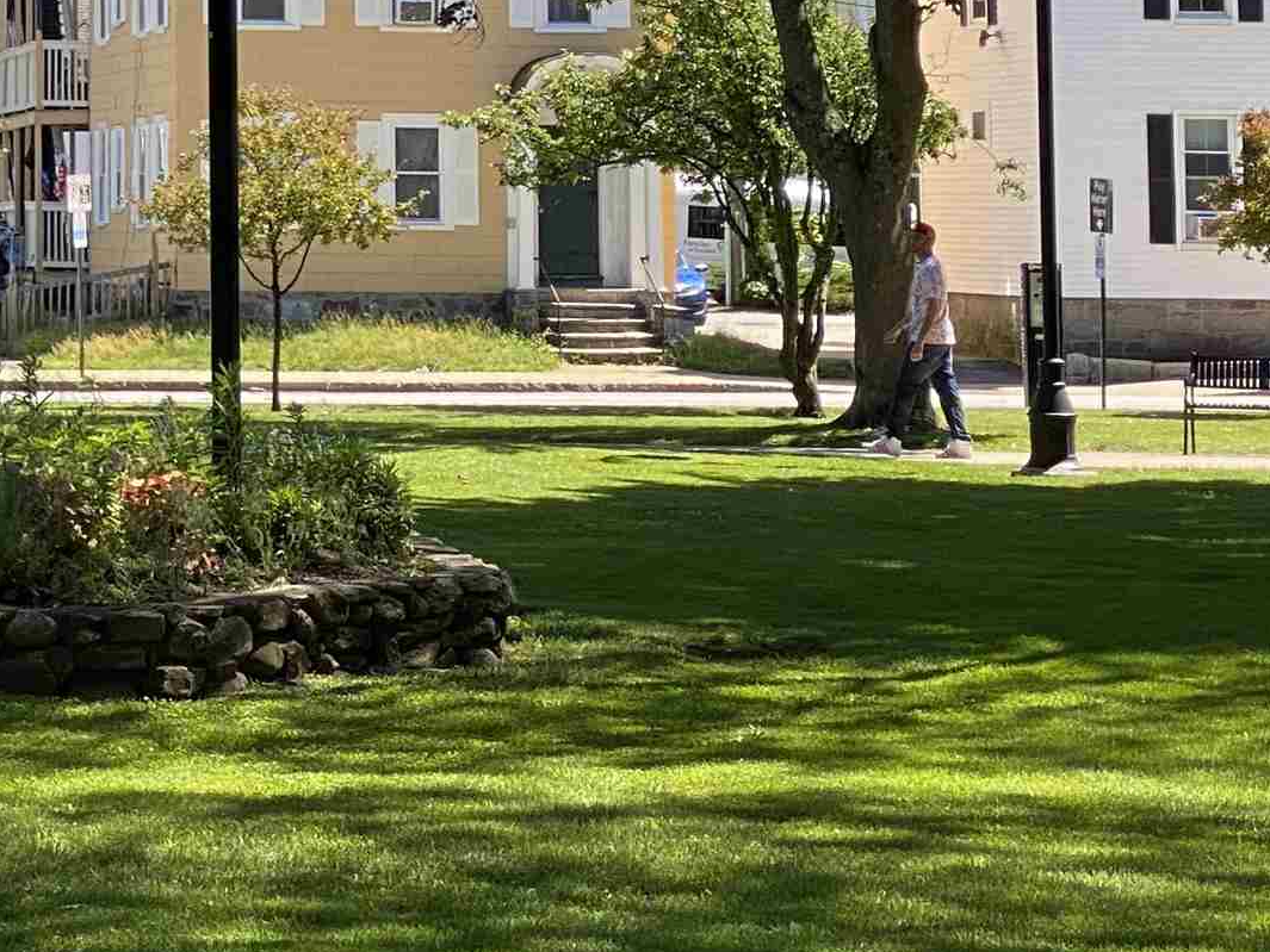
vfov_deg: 9.7
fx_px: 5504
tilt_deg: +4.7
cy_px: -253
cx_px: -213
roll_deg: +0.3
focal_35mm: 150
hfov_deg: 12.9
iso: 20
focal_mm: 6
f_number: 2
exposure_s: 1/494
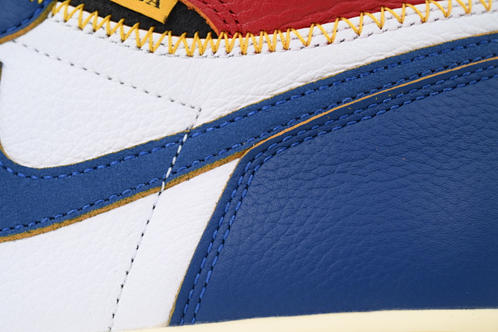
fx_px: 1424
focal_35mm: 103
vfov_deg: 13.3
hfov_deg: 19.8
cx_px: 249
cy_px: 166
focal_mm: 103
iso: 400
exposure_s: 1/100
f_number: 10
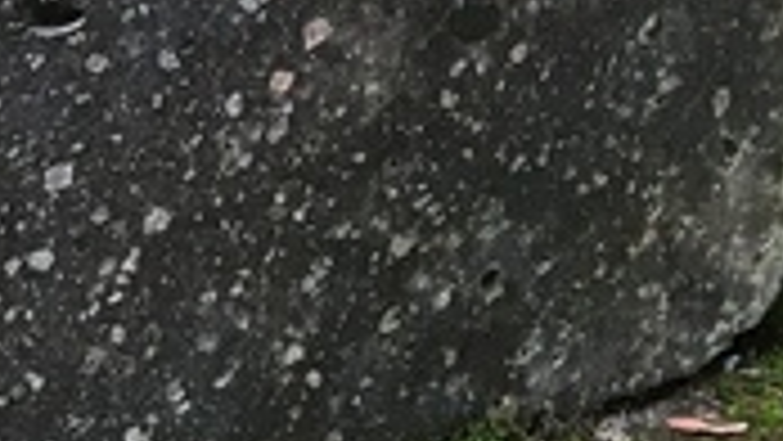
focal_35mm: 182
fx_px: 3780
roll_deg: -0.3
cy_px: -810
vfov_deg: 6.2
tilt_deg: -4.5
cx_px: -198
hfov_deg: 11.6
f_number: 2.2
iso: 25
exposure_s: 1/30
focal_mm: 4.15
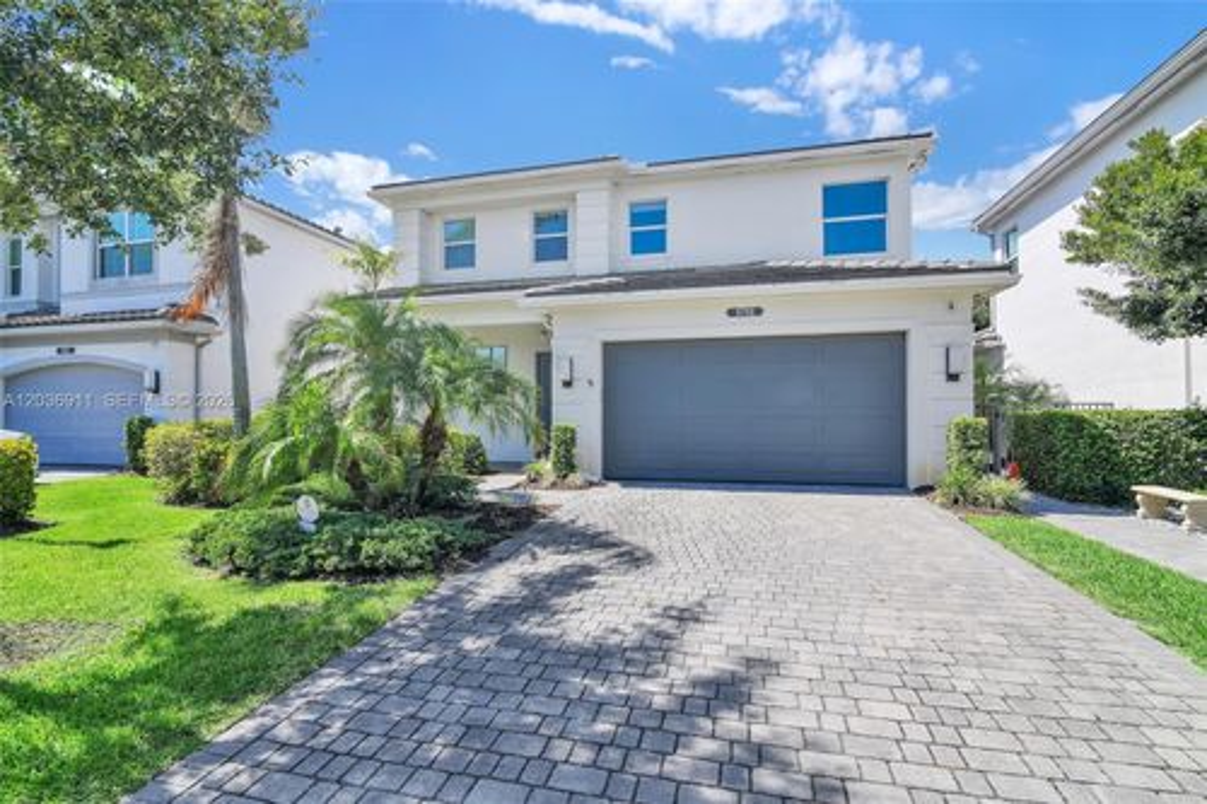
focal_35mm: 16
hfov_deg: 96.8
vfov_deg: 73.7
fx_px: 536
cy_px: 402
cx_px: 604
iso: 200
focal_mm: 16
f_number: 11
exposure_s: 1/250
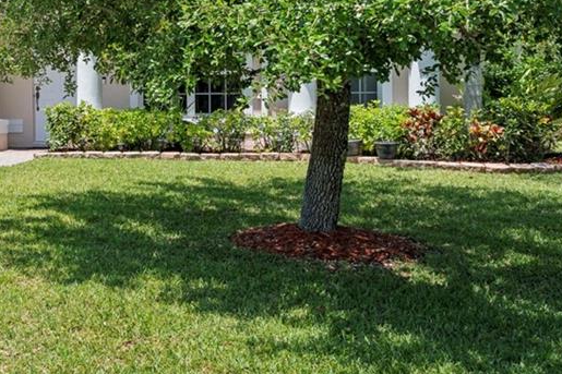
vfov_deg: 22.3
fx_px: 921
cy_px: 15
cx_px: -89
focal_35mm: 59
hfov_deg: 29.7
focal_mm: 19
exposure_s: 1/50
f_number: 8
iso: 64
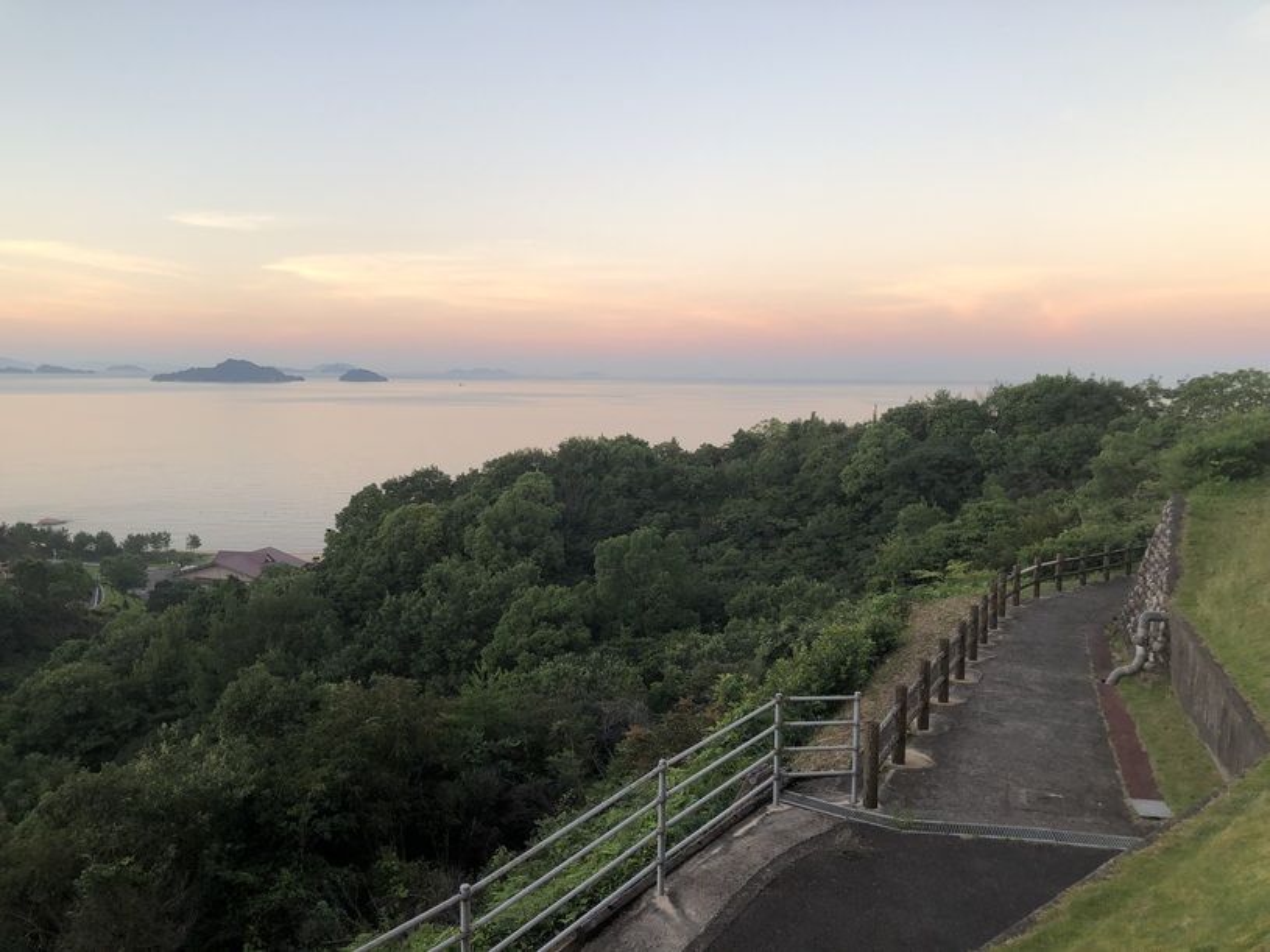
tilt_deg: -6.1
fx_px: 1027
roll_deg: -0.3
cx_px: 635
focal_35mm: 28
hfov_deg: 63.5
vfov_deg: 49.7
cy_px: 476
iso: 32
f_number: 1.8
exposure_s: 1/120
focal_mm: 3.99
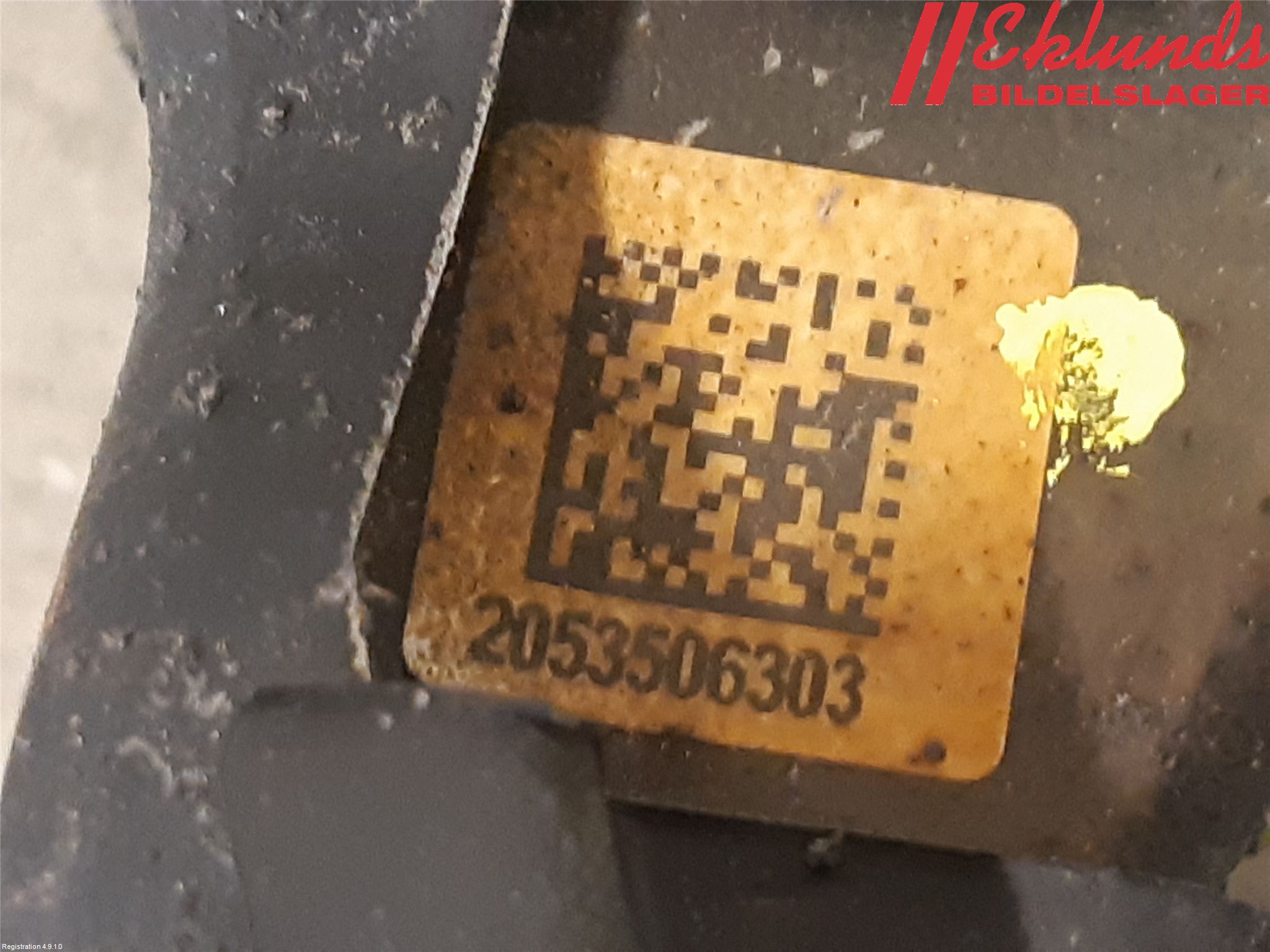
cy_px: 476
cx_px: 635
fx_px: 954
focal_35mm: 26
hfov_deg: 67.3
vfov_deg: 53.1
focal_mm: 3.93
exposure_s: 1/25
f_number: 1.7
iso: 320
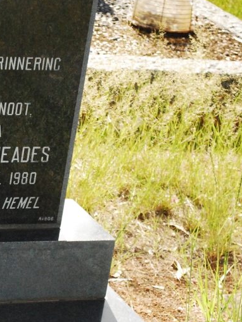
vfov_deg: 13.1
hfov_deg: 9.6
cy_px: 160
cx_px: -74
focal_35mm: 151
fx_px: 1407
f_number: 5.6
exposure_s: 1/2000
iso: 1600
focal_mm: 52
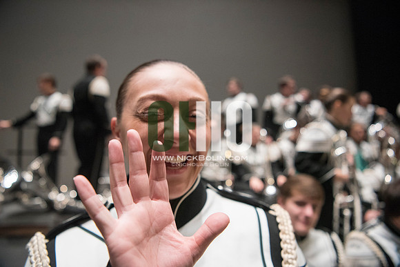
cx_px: 200
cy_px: 134
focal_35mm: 24
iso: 4000
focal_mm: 24
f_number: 2.8
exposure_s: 1/400
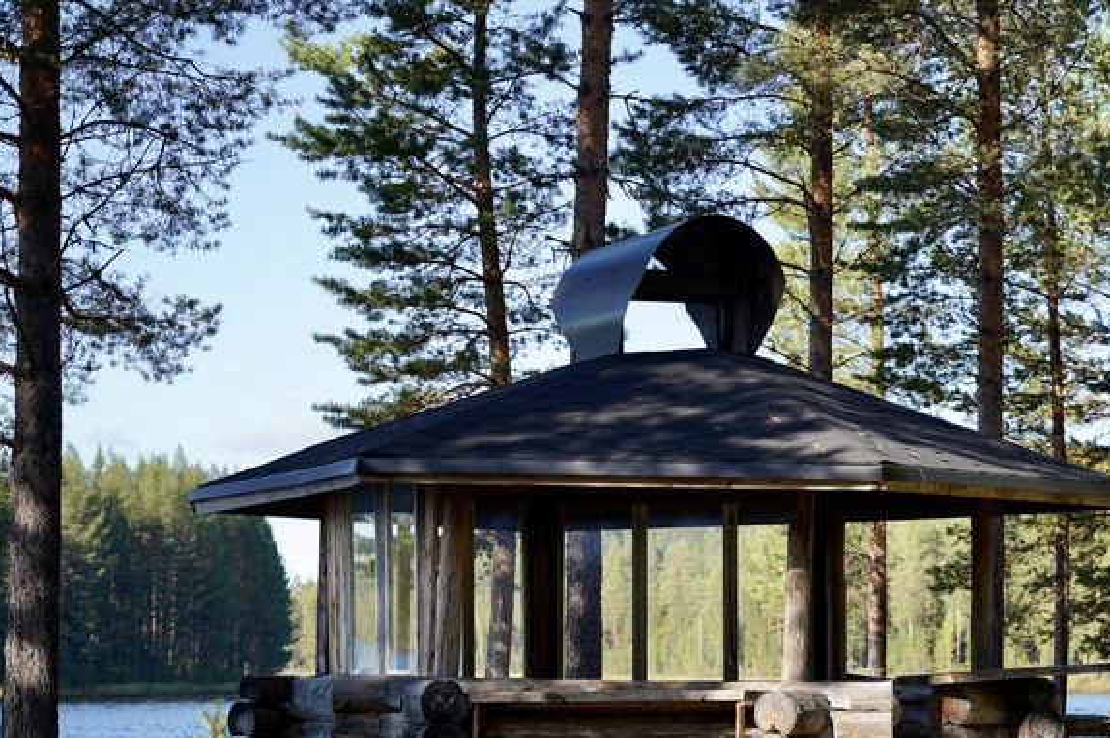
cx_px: 673
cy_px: 453
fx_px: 2865
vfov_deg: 14.7
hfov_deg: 21.9
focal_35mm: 93
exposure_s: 1/800
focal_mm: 66.7
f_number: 2.8
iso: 100
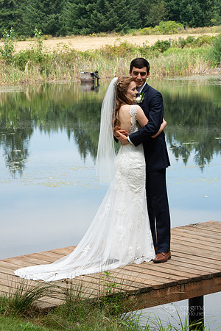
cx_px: 110
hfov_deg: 11.2
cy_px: 166
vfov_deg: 16.8
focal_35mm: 122
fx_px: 1123
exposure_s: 1/250
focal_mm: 122
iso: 800
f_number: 18
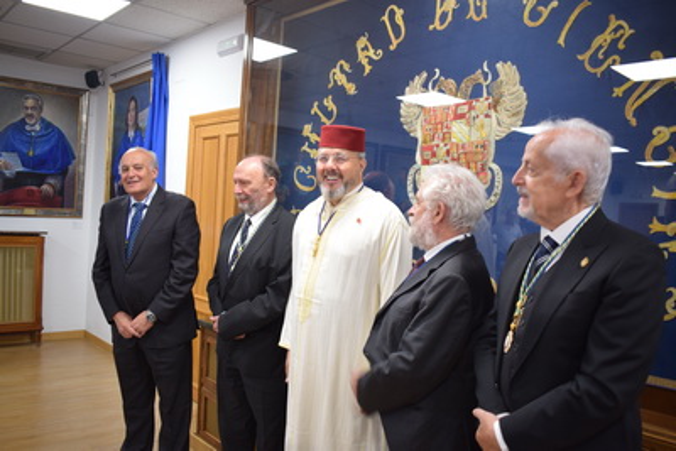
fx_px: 564
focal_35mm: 30
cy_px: 226
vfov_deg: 43.6
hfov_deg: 61.9
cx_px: 338
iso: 500
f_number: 4
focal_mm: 20
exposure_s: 1/30
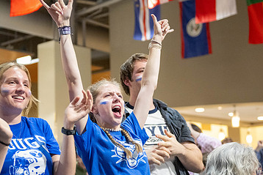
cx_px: 107
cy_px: 100
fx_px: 592
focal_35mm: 81
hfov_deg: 25.0
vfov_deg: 16.9
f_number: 2.8
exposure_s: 1/250
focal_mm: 50
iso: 6400
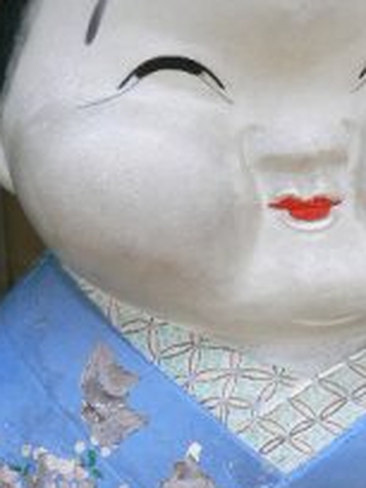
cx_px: 273
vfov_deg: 25.3
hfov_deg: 19.0
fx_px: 1086
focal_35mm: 77
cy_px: 211
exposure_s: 1/400
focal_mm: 5.8
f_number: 2.8
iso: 80
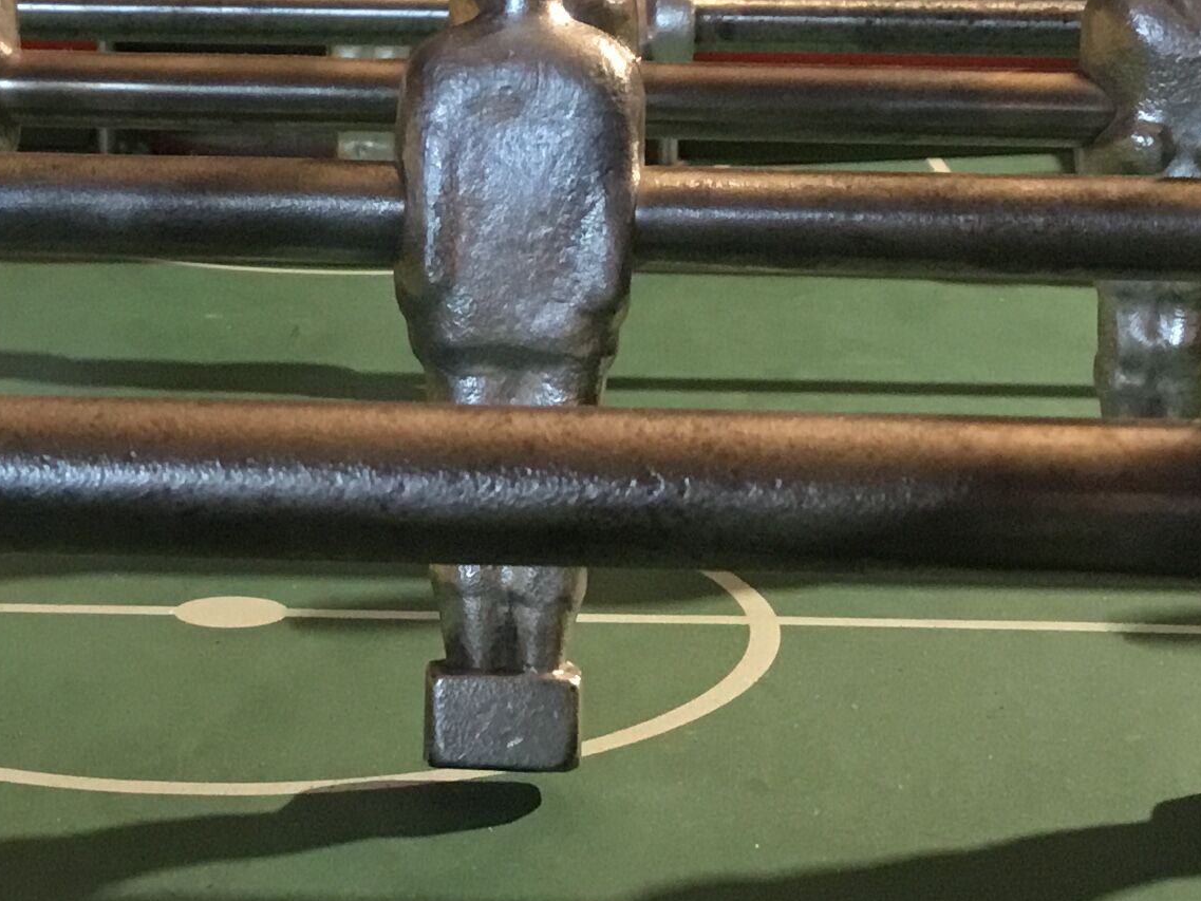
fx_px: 3088
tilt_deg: -8.6
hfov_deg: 21.8
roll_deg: -1.2
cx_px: 311
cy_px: 278
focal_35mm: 89
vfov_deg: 16.5
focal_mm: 3.3
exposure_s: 1/33
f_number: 2.4
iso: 160
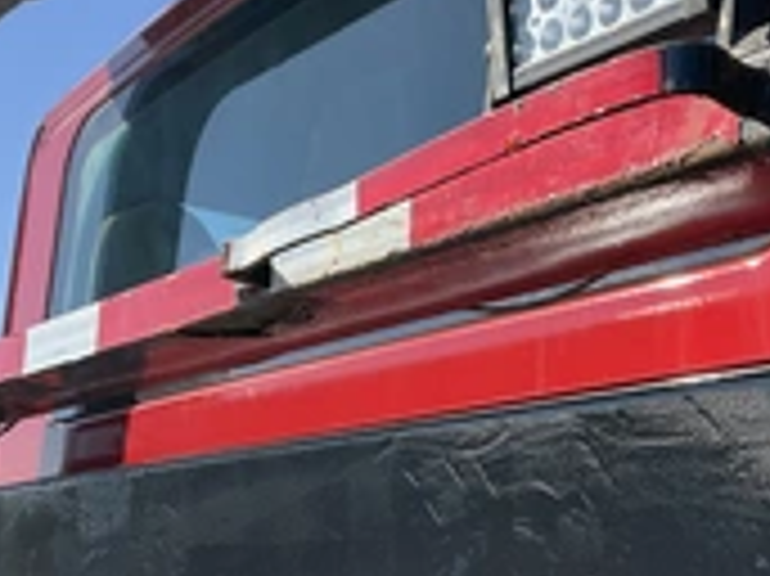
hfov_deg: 28.6
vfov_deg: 21.5
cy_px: 220
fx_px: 1512
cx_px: 414
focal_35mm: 68
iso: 25
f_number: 1.8
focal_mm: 3
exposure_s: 1/1250
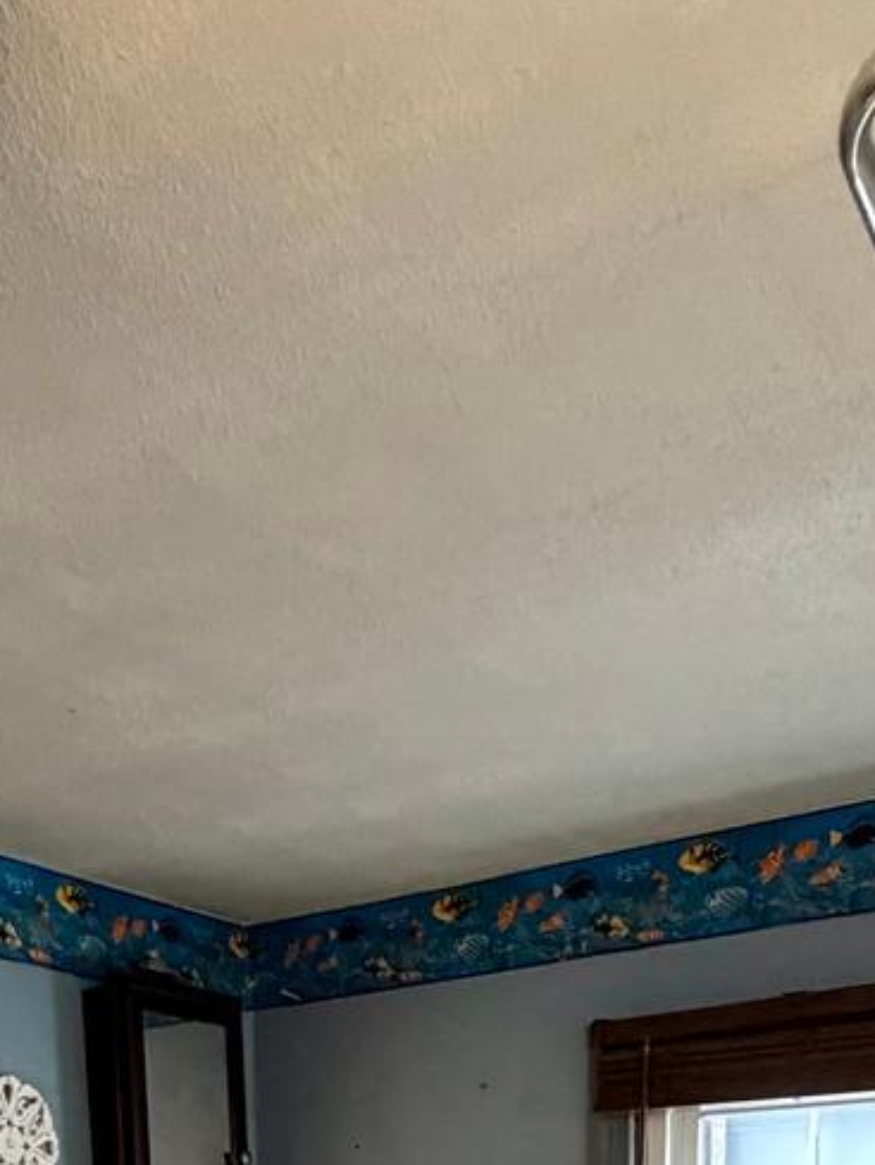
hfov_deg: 32.8
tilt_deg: -12.5
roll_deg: +1.9
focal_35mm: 44
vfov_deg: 31.1
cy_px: 1587
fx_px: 1482
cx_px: 346
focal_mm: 2.22
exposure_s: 1/60
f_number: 2.2
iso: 500
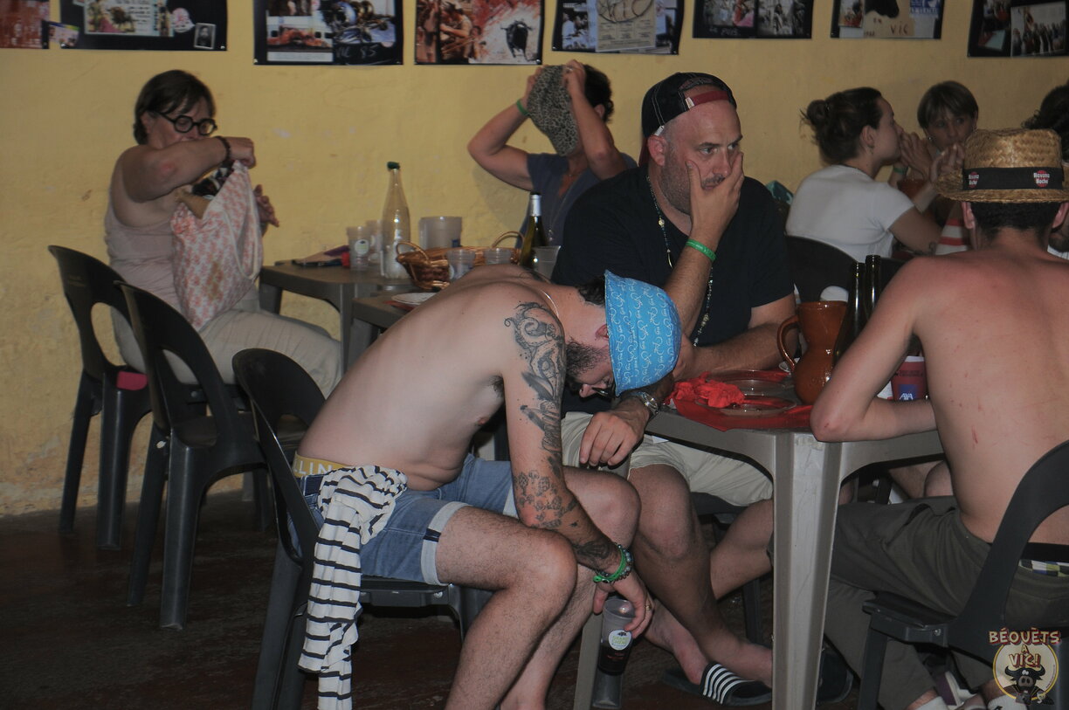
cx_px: 534
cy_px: 355
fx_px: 2224
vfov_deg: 18.1
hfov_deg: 27.0
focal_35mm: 75
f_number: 4.5
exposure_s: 1/60
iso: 220
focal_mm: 50
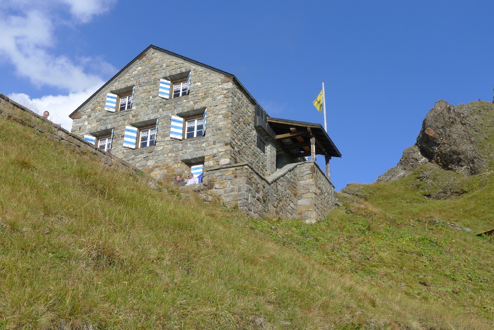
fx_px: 508
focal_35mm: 37
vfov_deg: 36.0
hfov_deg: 51.9
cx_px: 247
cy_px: 165
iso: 80
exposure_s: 1/640
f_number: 4
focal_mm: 7.9
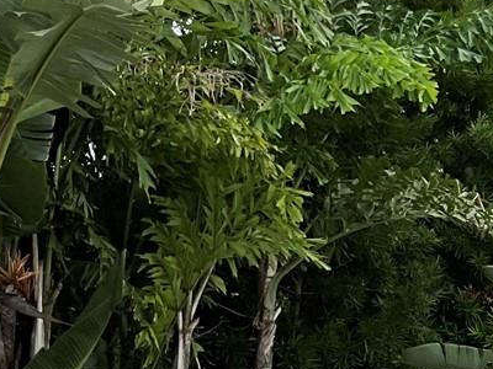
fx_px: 1652
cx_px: 910
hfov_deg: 14.7
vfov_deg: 12.1
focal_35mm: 116
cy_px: 562
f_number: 1.8
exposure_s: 1/1490
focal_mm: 3
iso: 16
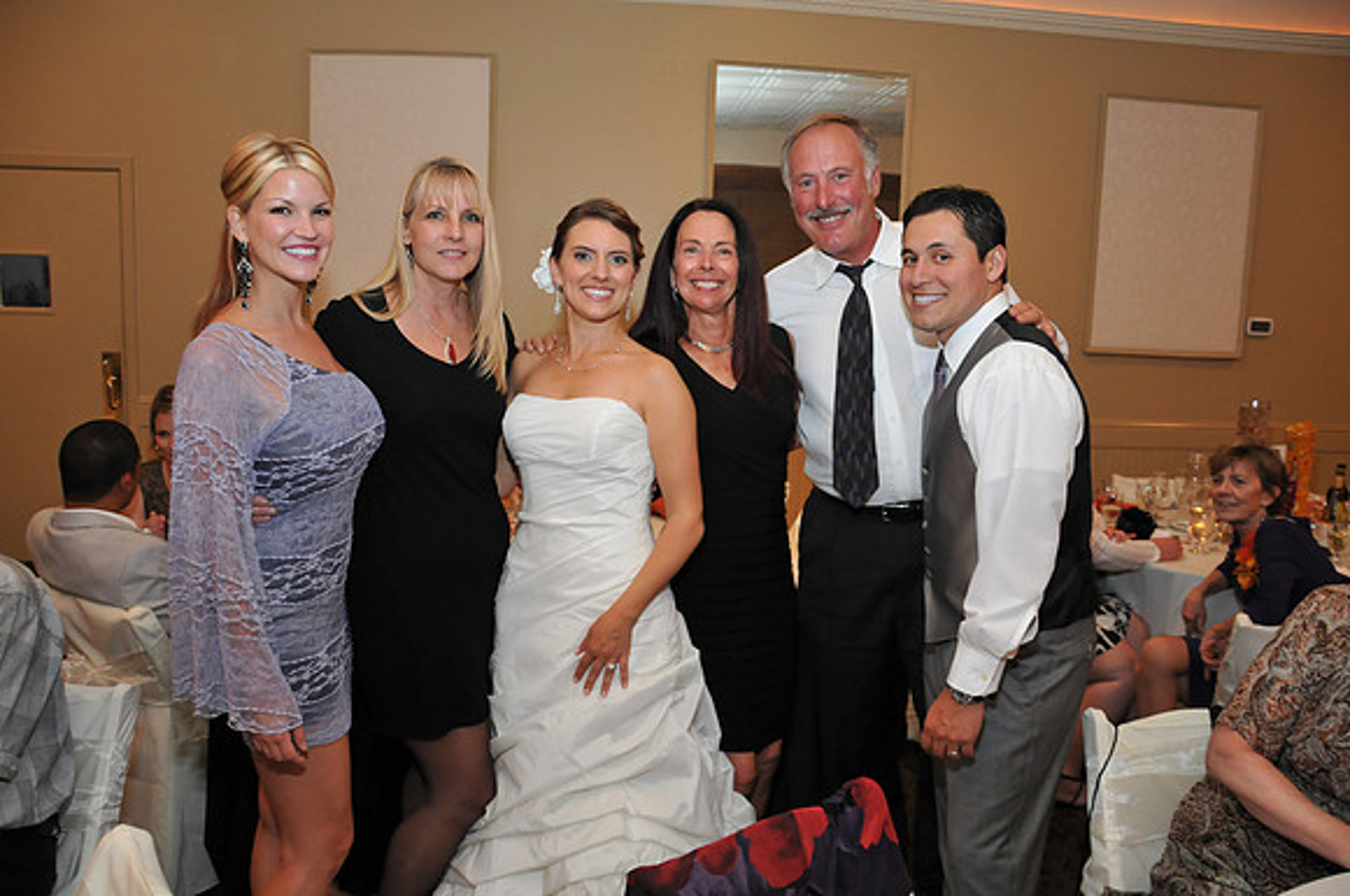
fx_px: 1011
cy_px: 448
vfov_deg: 47.8
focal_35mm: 27
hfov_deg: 67.5
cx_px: 675
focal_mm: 18
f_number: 3.5
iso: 800
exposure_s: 1/25
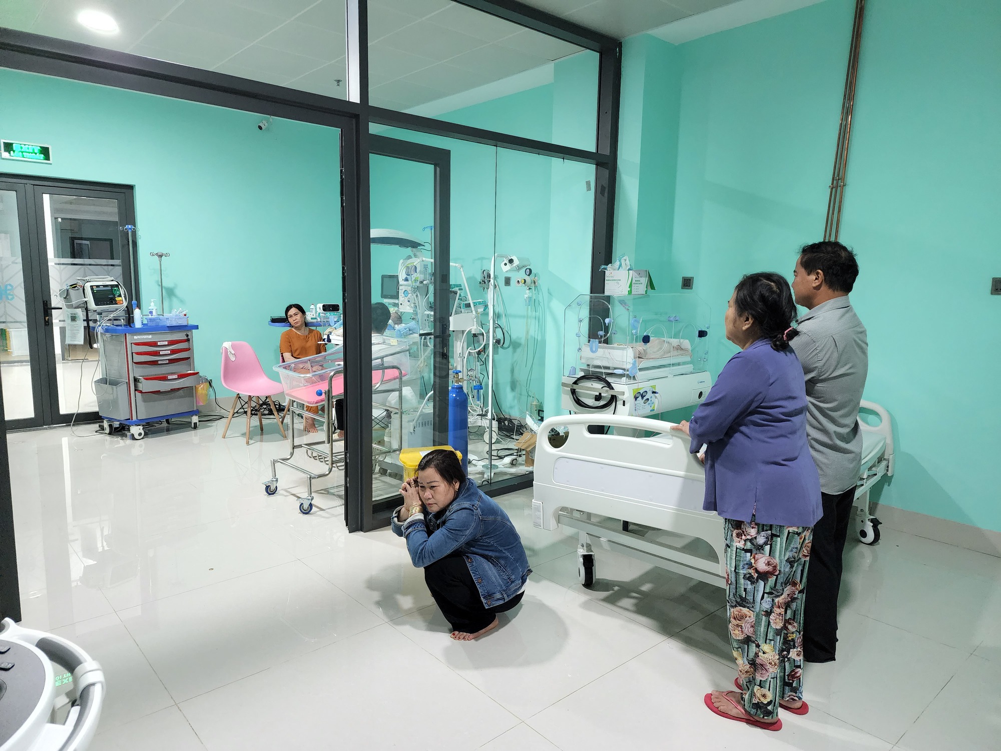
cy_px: 376
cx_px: 500
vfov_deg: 58.9
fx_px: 665
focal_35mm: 23
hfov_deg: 73.9
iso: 1000
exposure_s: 1/100
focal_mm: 6.4
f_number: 1.8
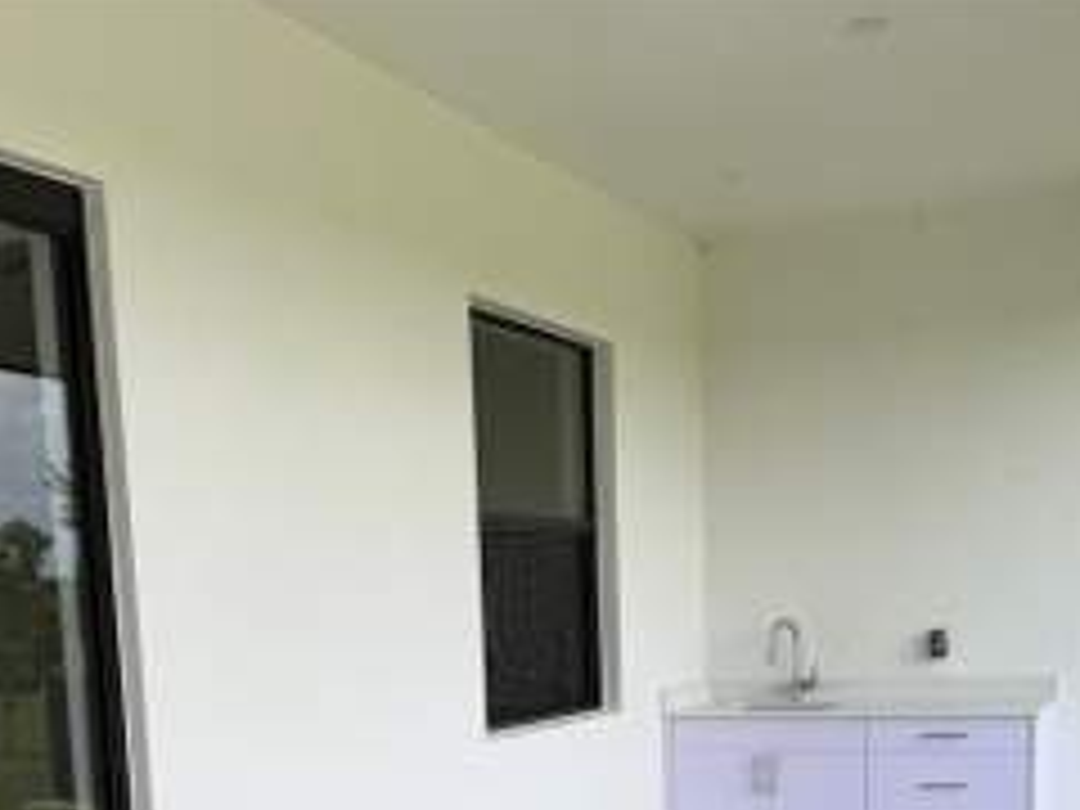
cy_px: 792
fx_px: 1498
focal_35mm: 48
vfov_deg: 28.6
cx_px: 464
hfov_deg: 39.6
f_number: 1.78
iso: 80
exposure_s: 1/931
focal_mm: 6.76
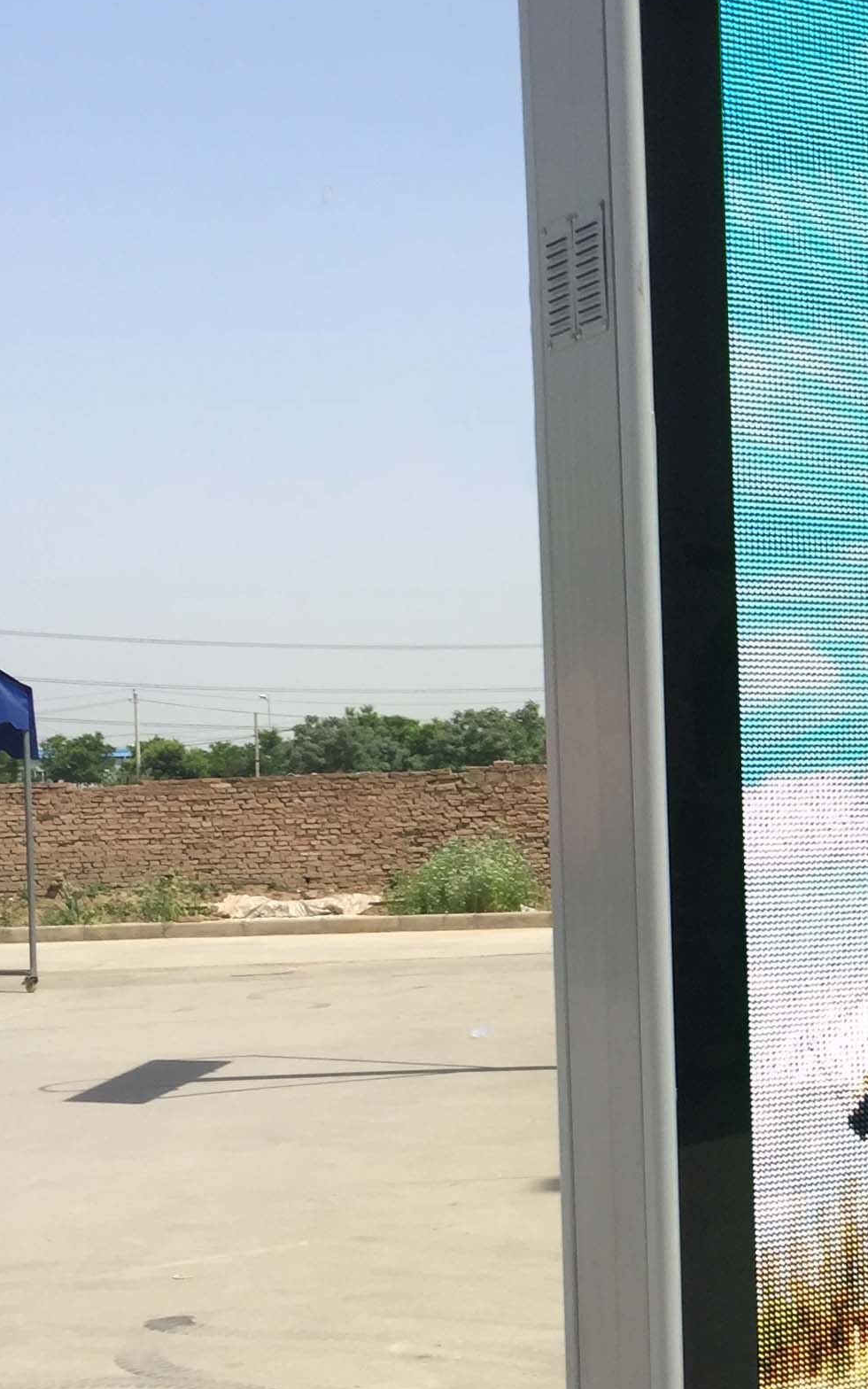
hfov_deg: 19.1
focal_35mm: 64
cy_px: 938
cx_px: 1068
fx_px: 2422
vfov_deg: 31.7
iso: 32
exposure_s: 1/1647
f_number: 2.2
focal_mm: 4.15
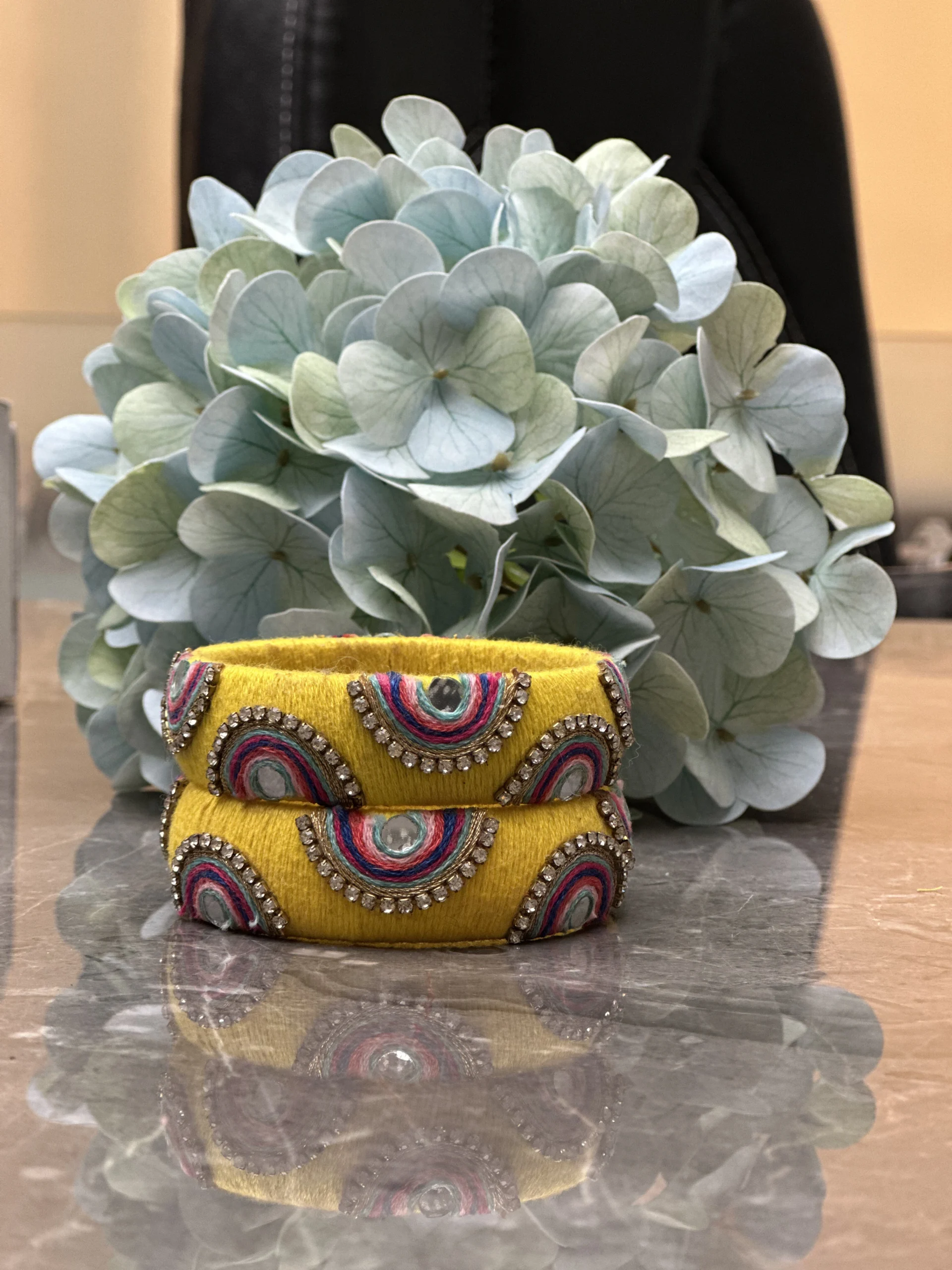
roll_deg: -2.7
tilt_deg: -4.6
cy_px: 635
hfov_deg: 19.1
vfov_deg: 25.3
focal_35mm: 77
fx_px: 2824
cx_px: 476
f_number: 2.8
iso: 200
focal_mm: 9
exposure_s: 1/33
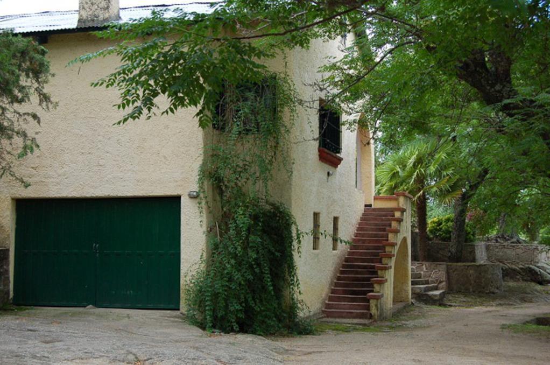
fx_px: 869
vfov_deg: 23.7
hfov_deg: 35.1
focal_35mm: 57
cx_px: 275
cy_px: 182
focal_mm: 38
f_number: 7.1
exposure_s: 1/160
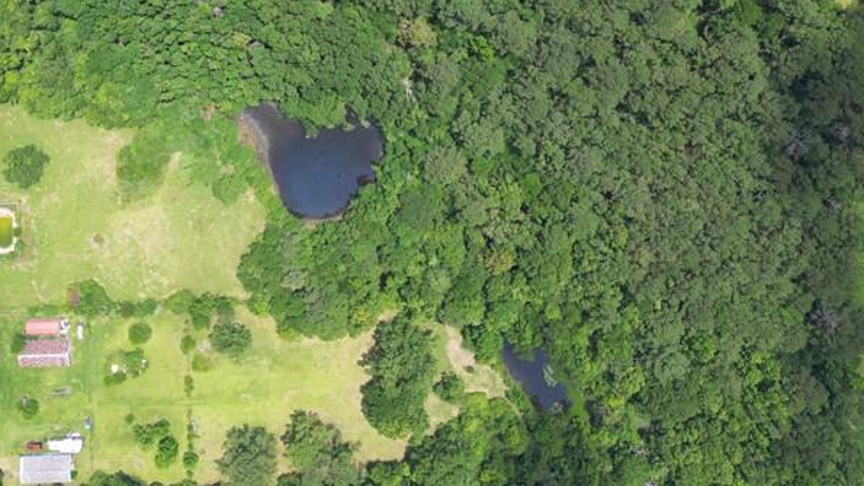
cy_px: -48
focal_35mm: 45
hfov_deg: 45.0
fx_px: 1031
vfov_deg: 24.7
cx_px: 312
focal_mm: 6.72
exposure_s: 1/1250
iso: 110
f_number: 1.7
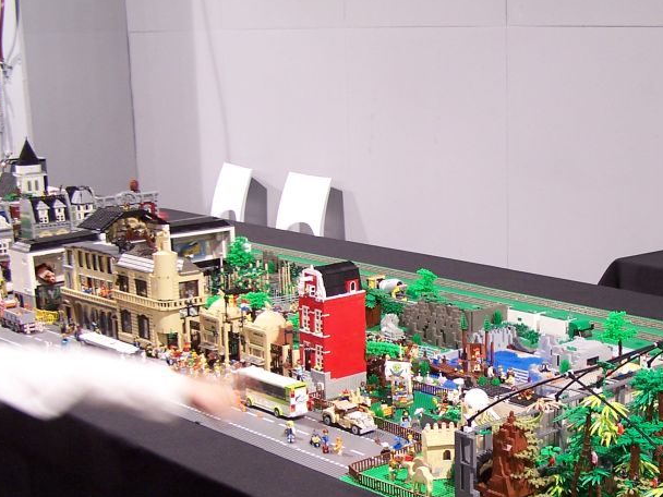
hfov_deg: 29.7
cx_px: 510
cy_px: 360
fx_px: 1226
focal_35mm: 64
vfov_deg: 22.8
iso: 80
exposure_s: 1/3
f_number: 2.8
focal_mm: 6.3
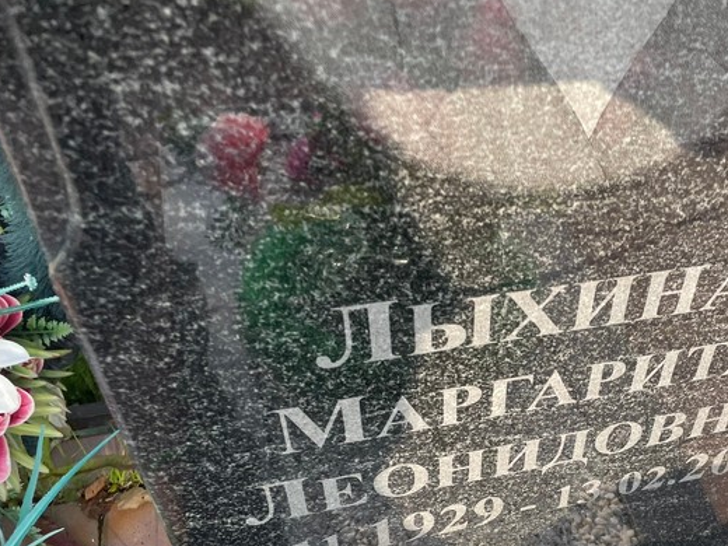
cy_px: 416
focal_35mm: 40
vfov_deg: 35.1
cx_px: 553
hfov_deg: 45.1
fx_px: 841
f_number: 1.6
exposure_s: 1/725
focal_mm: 4.2
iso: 32
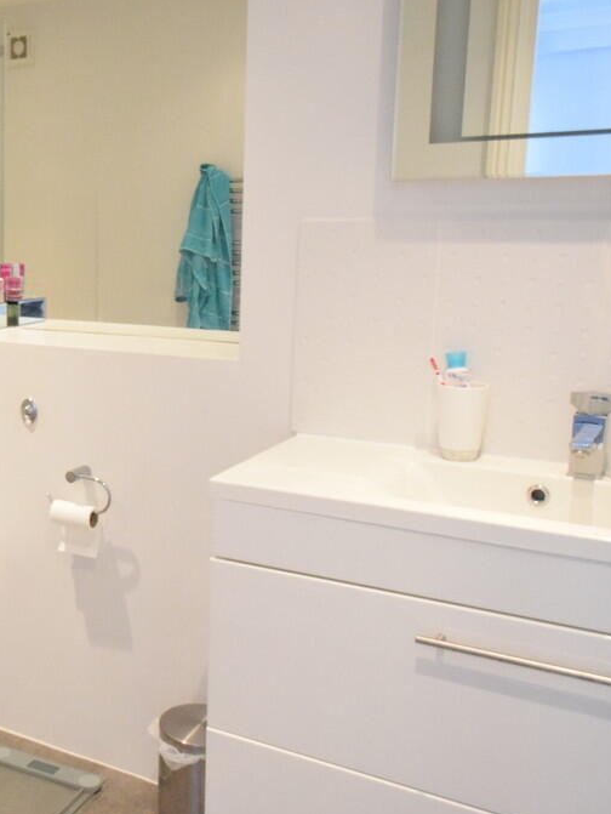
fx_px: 1035
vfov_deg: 42.9
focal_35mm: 44
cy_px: 411
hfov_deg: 31.0
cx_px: 35
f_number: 5
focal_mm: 20
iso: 6400
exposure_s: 1/100
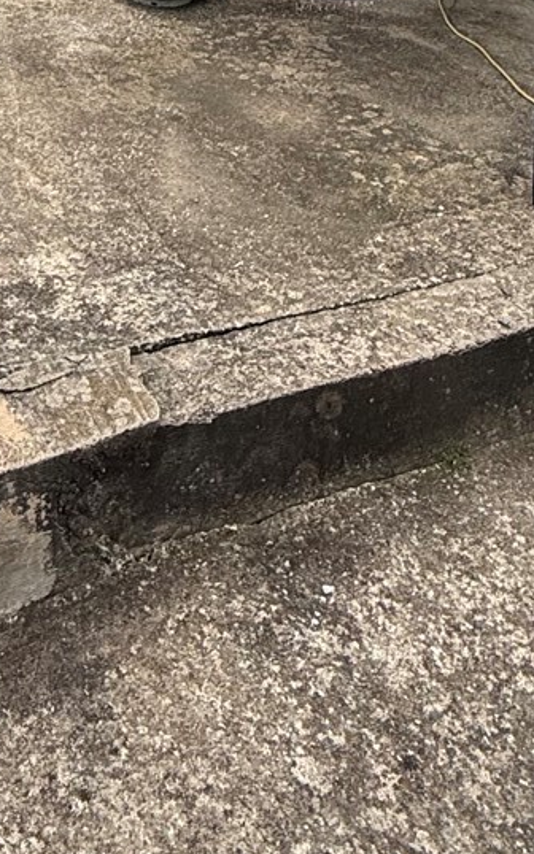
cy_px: -298
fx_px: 1235
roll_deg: -1.8
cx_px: 27
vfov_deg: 29.5
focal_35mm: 53
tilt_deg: -3.3
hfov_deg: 23.6
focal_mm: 2.22
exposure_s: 1/1211
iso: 50
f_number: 2.2
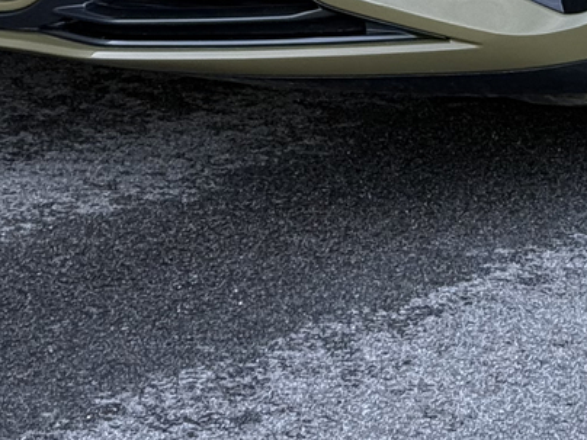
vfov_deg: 7.5
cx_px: 639
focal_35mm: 190
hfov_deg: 10.3
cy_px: -412
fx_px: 3222
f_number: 1.78
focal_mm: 6.76
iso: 100
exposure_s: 1/499
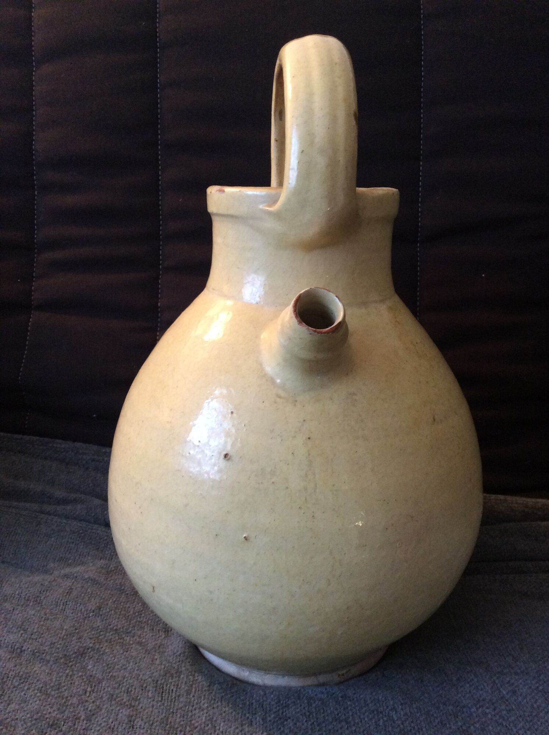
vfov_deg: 56.9
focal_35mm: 32
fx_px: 678
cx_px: 274
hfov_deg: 44.1
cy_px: 368
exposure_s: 1/25
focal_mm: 3.3
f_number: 2.4
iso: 160
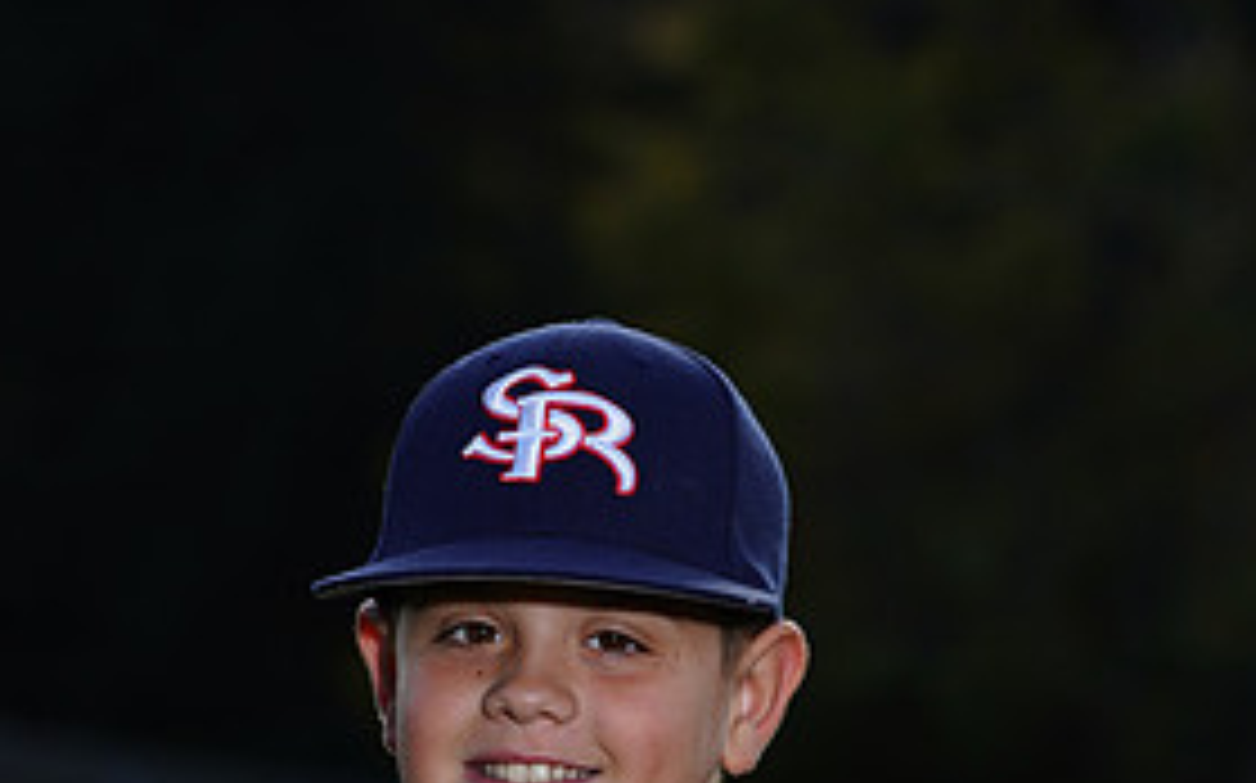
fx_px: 13273
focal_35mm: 388
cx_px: 425
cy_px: 1184
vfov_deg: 3.4
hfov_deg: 5.4
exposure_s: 1/250
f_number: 8
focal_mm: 183
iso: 160
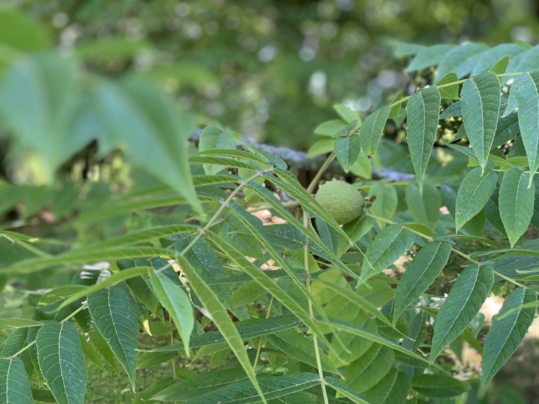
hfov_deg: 36.8
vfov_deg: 28.0
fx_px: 810
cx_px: 270
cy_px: 202
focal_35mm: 52
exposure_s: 1/85
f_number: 2.4
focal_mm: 6
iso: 125
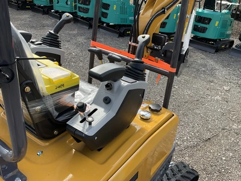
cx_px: 120
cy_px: 90
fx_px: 202
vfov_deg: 48.2
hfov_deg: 61.7
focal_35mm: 29
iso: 25
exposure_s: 1/898
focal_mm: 3
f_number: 1.8
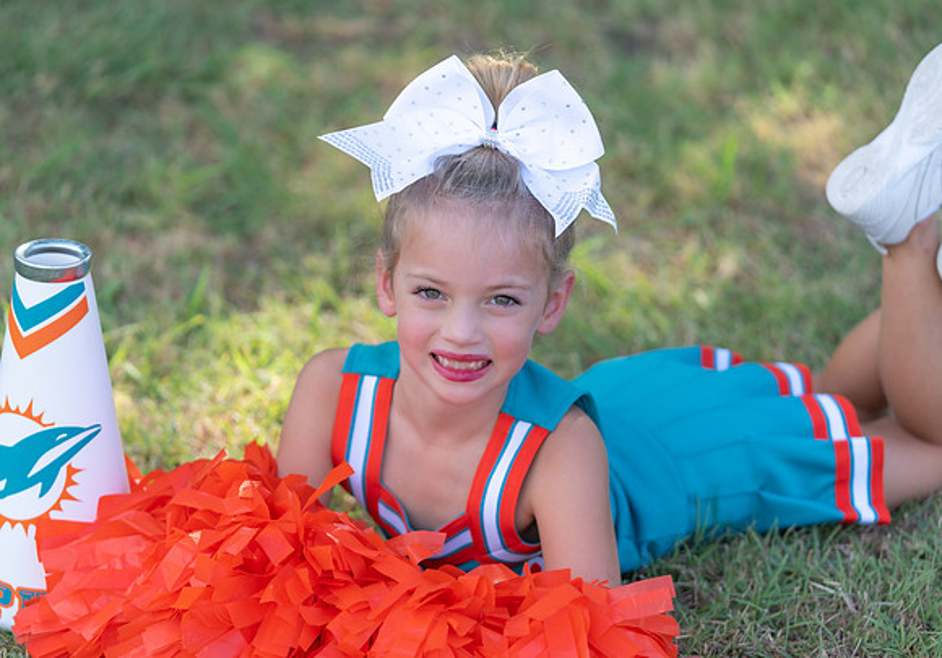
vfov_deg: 12.3
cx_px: 451
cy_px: 348
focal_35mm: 115
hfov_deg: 17.6
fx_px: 3046
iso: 100
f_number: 2.8
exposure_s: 1/400
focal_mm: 105
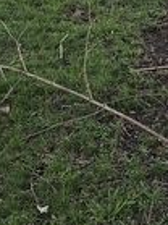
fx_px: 1043
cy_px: -295
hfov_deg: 8.8
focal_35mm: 161
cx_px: 321
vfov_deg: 10.7
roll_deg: +0.4
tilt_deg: +1.8
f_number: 1.8
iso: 25
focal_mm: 4
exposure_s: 1/120
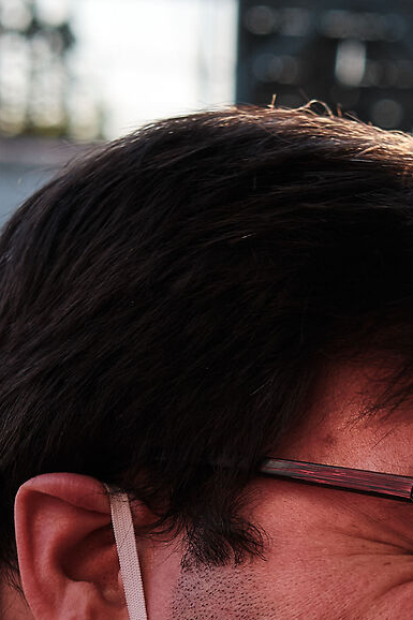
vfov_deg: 9.3
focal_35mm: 220
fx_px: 3788
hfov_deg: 6.2
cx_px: 480
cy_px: 625
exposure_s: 1/125
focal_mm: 35
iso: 160
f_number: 4
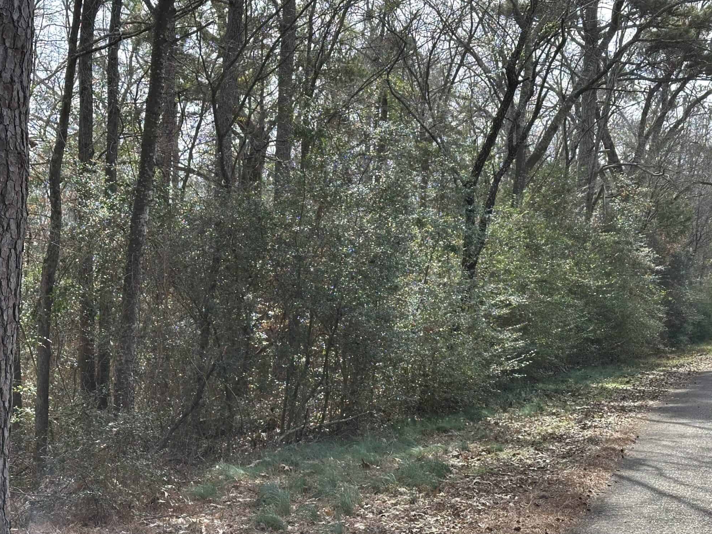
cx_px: 336
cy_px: 268
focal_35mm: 62
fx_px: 1275
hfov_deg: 31.2
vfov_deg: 23.6
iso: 64
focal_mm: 6.86
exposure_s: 1/604
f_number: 1.78
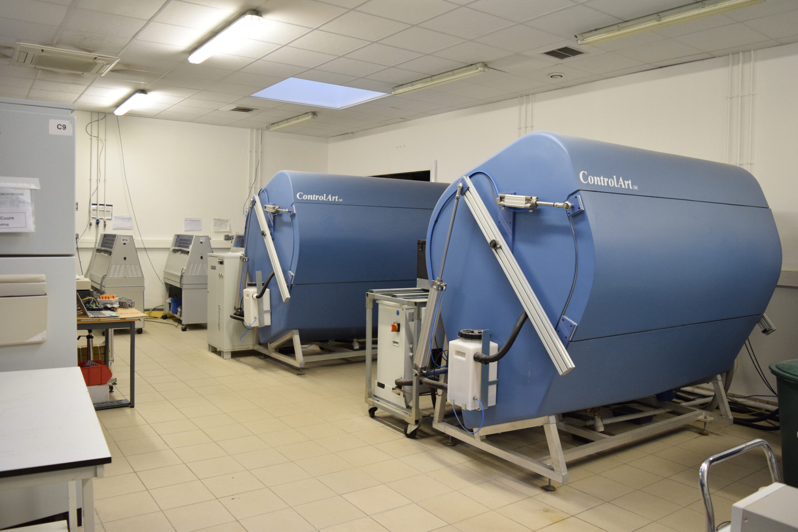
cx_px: 399
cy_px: 266
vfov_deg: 48.0
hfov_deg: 67.4
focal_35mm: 27
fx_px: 599
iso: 1400
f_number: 4
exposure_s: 1/125
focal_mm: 18
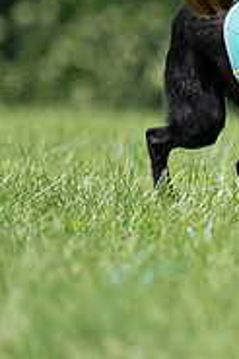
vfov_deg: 1.1
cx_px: 468
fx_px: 18765
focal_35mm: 1881
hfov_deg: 0.7
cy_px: 38
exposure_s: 1/4000
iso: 1600
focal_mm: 600
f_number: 6.3
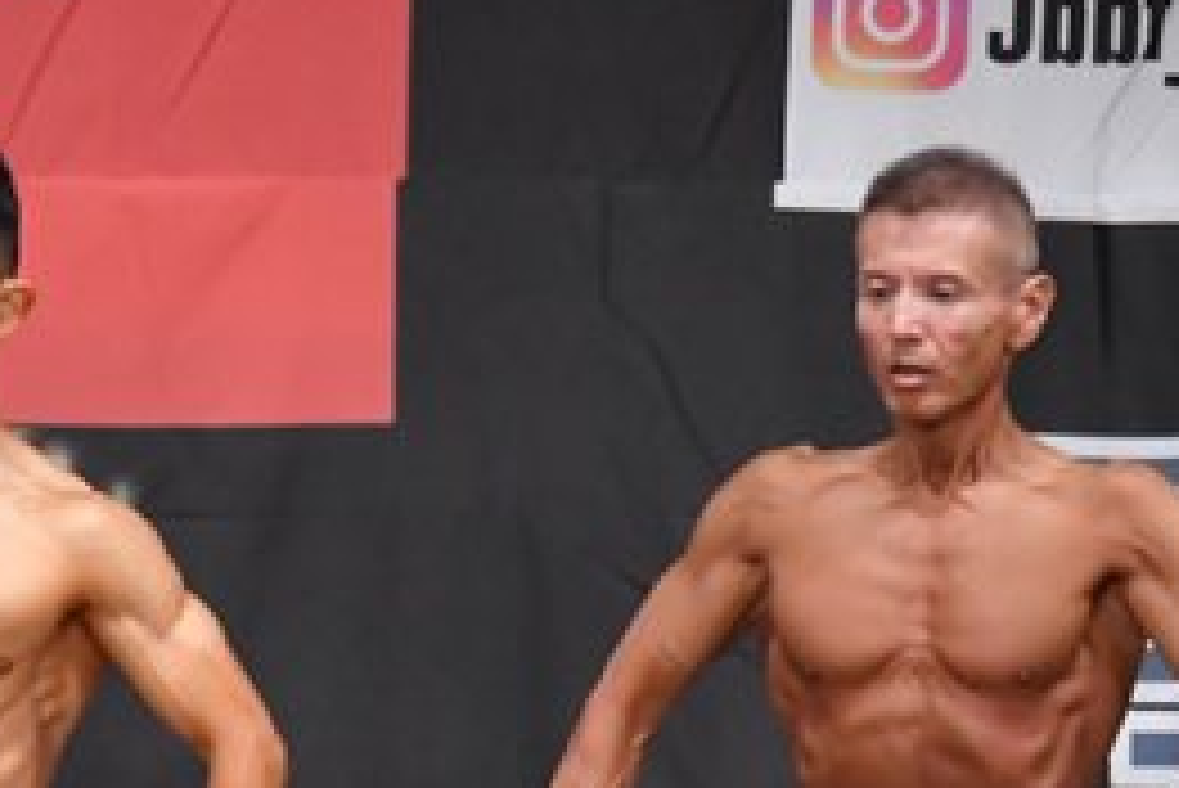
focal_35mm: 597
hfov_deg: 3.4
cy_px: 1031
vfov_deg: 2.3
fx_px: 19562
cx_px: -115
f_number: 5.6
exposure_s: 1/400
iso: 5000
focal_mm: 135
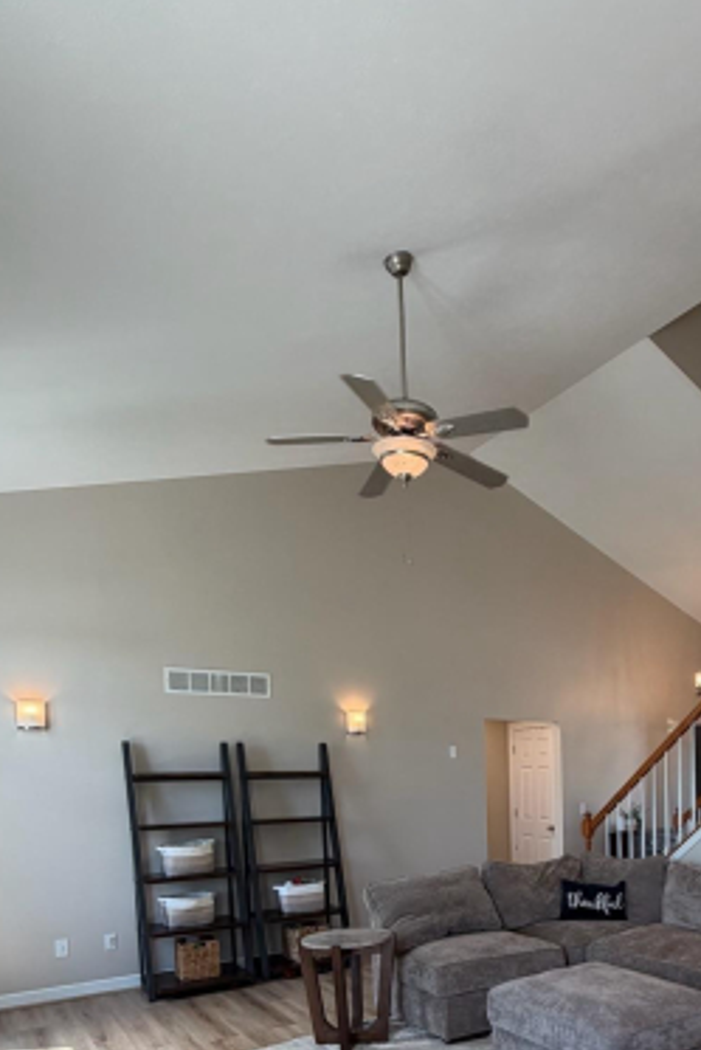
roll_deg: +1.2
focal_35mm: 26
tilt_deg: -2.9
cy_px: 829
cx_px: 487
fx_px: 759
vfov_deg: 63.8
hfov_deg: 48.4
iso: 100
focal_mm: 2.22
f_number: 2.2
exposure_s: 1/120
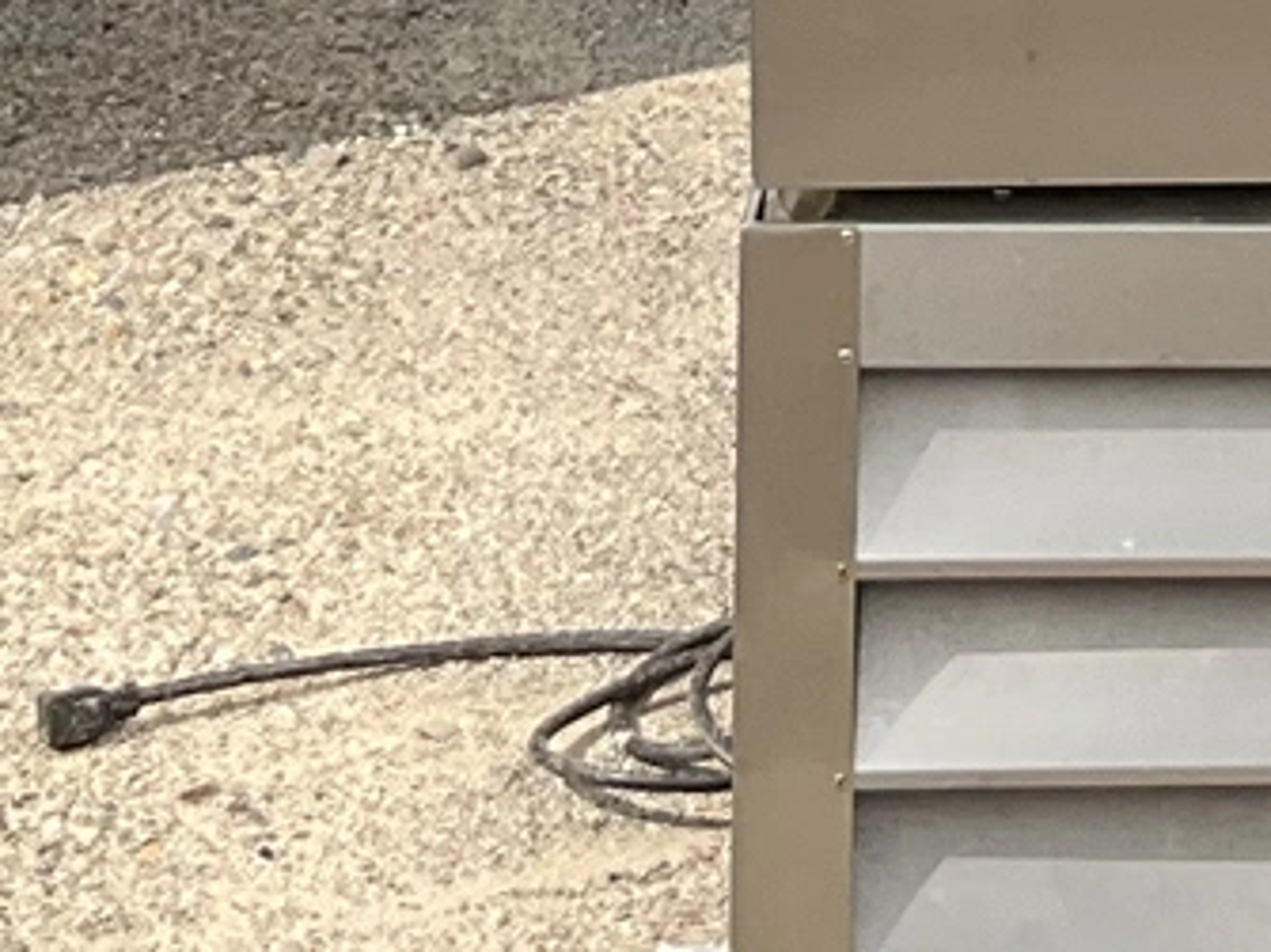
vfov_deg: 7.9
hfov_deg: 11.2
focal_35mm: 173
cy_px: -1419
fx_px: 6350
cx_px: 1506
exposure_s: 1/2227
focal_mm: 3
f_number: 1.8
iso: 25
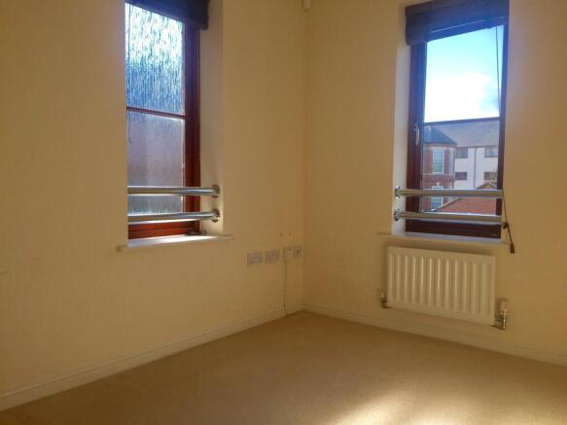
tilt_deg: -3.4
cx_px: 284
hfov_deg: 61.7
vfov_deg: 48.2
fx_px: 475
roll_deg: -0.7
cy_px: 212
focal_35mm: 29
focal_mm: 4.15
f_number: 2.2
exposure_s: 1/501
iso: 32
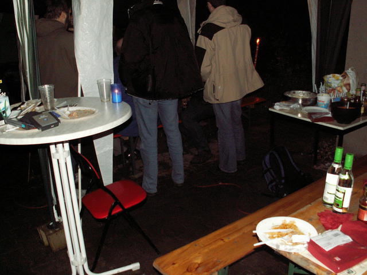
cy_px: 138
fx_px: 371
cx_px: 184
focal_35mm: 35
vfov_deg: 40.7
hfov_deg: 52.6
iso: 160
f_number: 2.8
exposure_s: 1/40
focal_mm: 5.86
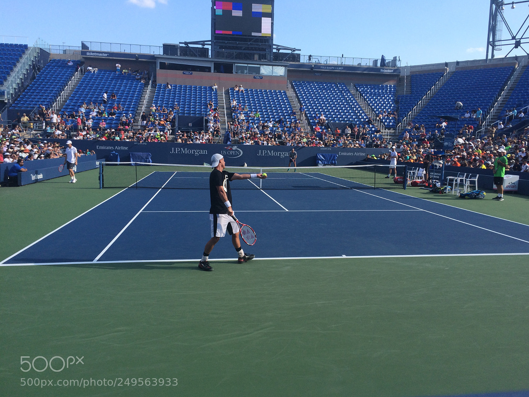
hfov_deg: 60.0
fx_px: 458
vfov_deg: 46.8
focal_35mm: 30
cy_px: 204
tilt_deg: -9.8
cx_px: 273
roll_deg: -1.1
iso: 32
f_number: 2.2
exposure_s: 1/1053
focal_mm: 4.15
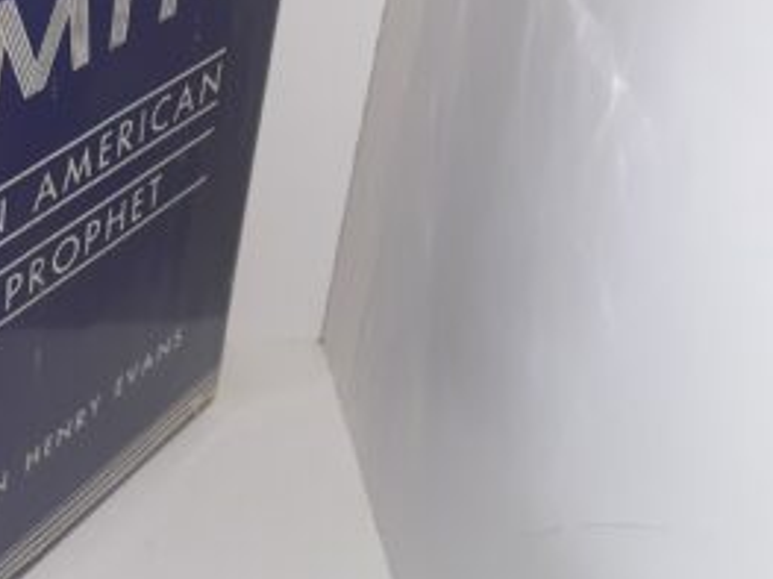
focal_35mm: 64
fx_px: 1429
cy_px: 121
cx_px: -32
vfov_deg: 22.6
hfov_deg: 28.1
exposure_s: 1/132
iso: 40
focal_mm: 3.7
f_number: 1.7
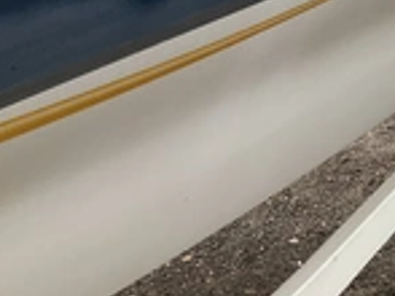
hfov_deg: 22.6
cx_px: 486
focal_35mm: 79
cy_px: -62
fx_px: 901
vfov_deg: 17.7
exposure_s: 1/1311
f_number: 1.8
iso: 25
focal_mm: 3
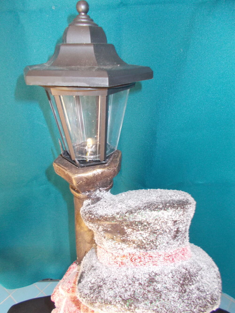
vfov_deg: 67.3
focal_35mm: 26
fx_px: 235
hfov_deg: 53.1
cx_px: 118
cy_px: 156
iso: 200
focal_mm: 4.6
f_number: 3.2
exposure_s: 1/25
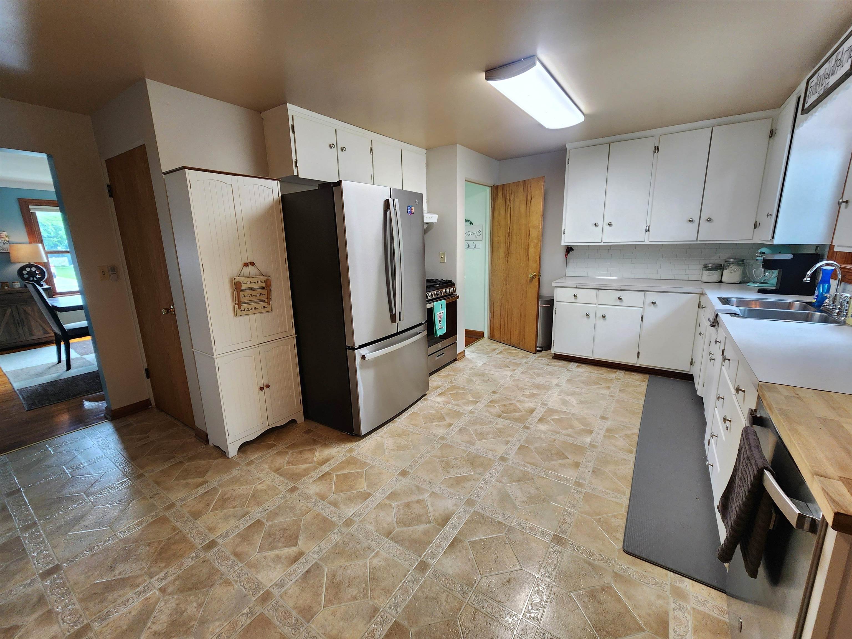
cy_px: 320
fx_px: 320
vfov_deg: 89.9
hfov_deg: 106.2
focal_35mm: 13
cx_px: 426
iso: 160
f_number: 2.2
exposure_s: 1/60.2
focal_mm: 2.2
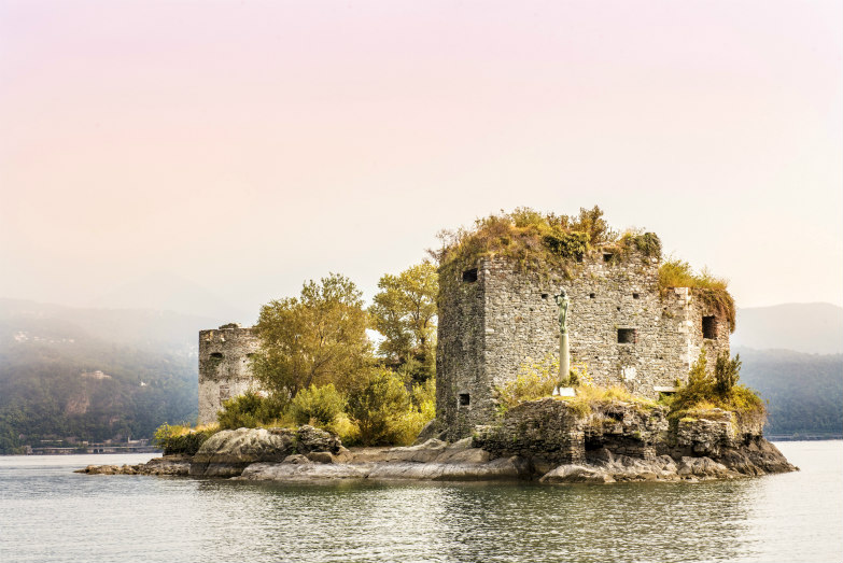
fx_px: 1640
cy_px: 282
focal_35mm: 70
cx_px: 422
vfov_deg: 19.5
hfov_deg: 28.8
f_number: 11
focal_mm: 70
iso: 400
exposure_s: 1/250
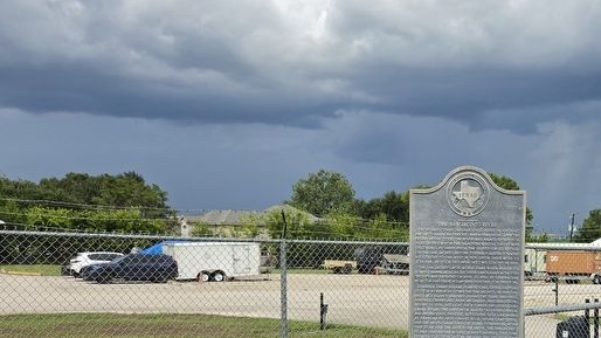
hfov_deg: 49.6
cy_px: 280
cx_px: 448
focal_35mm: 39
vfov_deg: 29.6
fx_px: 621
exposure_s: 1/5259
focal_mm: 5.4
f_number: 1.8
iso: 80
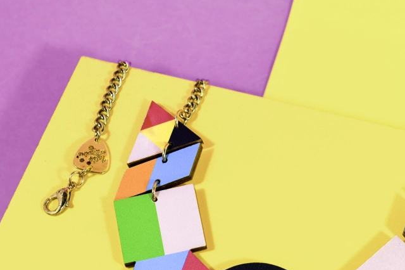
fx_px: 1214
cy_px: 207
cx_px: 273
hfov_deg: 18.9
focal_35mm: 108
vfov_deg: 12.6
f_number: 5.6
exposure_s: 1/125
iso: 200
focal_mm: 36
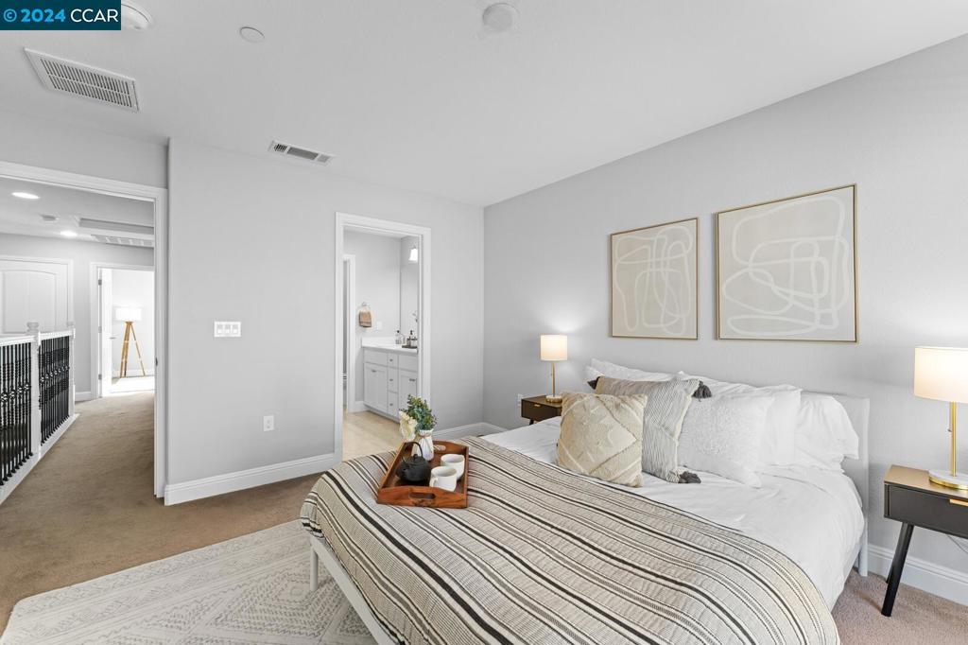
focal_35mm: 14
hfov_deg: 104.3
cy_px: 322
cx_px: 484
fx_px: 376
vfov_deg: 81.2
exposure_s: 1/5
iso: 400
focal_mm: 14
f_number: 7.1
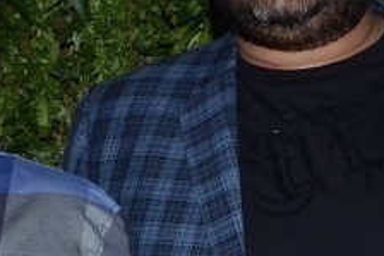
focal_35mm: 201
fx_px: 2139
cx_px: 214
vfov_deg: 6.8
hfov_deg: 10.3
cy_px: 365
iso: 500
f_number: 9
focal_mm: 25
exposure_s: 1/125
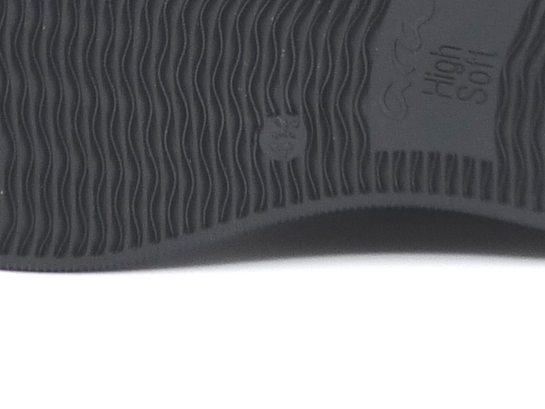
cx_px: 306
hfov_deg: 16.0
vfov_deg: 11.9
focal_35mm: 123
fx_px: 1937
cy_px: -31
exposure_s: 1/125
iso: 100
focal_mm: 5
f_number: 4
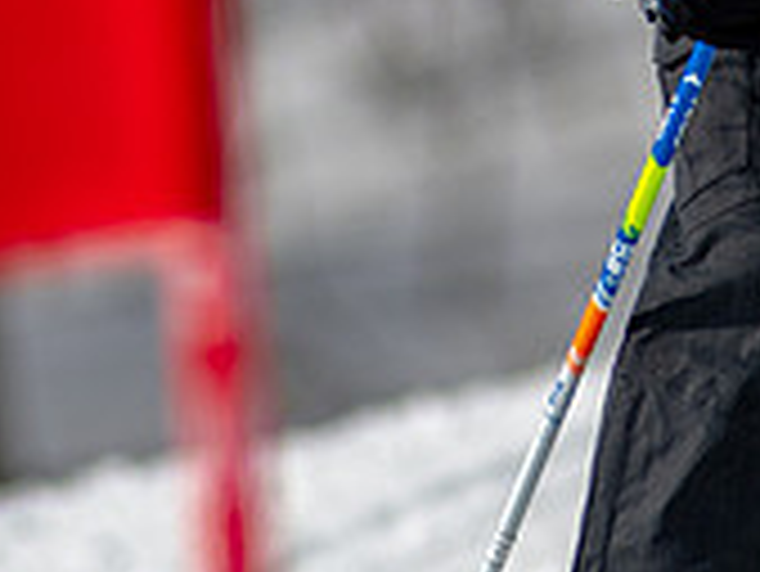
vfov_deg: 1.0
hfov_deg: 1.3
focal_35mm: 1484
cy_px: -236
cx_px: 791
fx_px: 32605
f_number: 2.8
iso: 100
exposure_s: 1/6400
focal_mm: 300
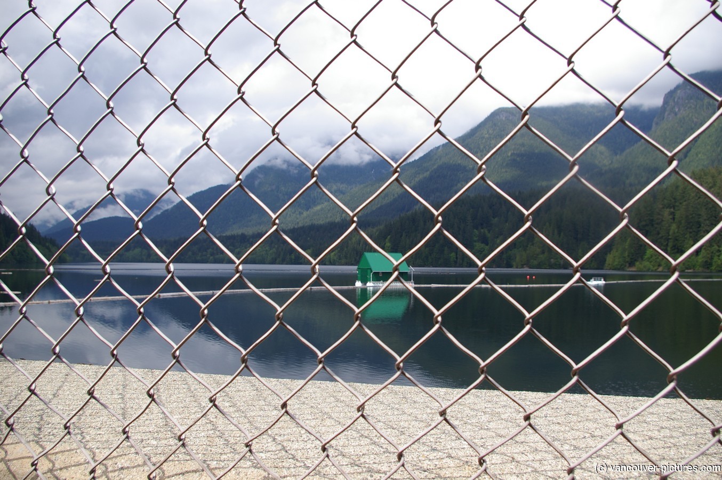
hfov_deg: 67.4
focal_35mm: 27
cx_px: 361
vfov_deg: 47.8
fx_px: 541
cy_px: 240
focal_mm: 18
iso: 200
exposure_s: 1/350
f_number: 8
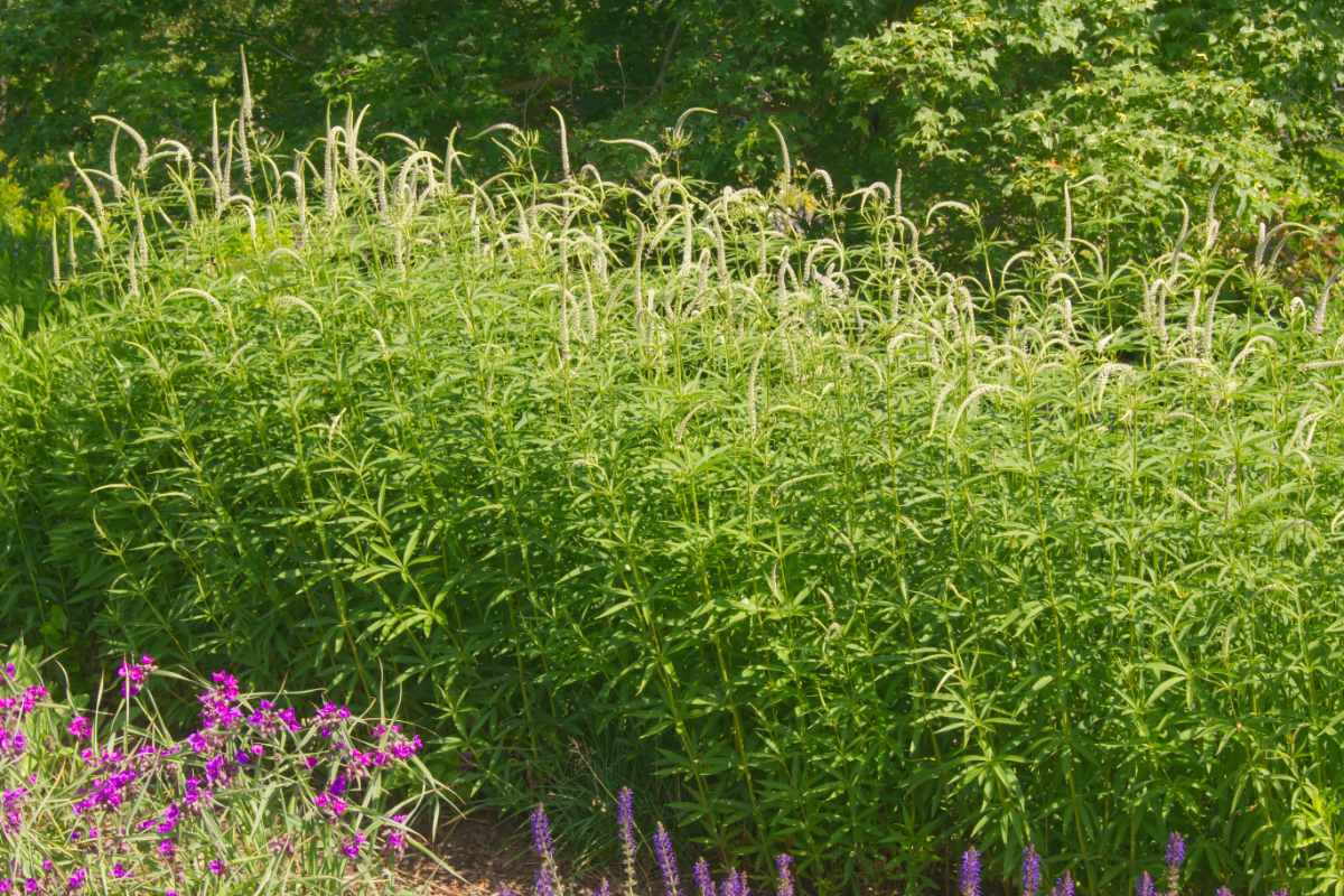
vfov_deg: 25.8
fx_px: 1960
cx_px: 672
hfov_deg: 37.9
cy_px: 448
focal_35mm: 52
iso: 200
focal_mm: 35
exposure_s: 1/60
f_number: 16
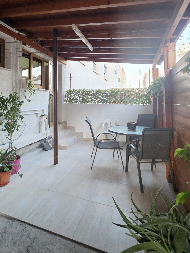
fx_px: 139
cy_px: 101
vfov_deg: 83.6
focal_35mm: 19
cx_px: 76
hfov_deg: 68.0
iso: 320
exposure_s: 1/50
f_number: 1.9
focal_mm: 2.2
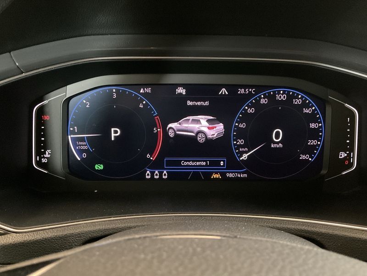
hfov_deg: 61.7
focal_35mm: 29
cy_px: 138
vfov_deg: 48.2
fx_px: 307
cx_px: 184
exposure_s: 1/21
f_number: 1.8
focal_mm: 3
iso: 500
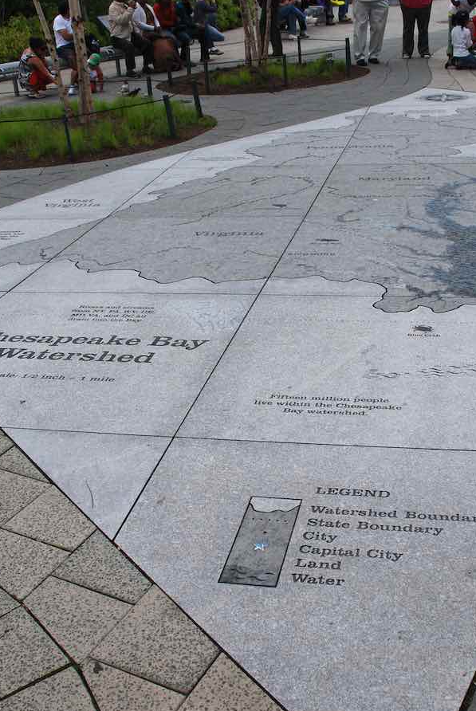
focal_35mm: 41
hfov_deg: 32.6
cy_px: 369
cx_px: 286
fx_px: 811
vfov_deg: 47.3
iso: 100
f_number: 6.3
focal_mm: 18
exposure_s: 1/160
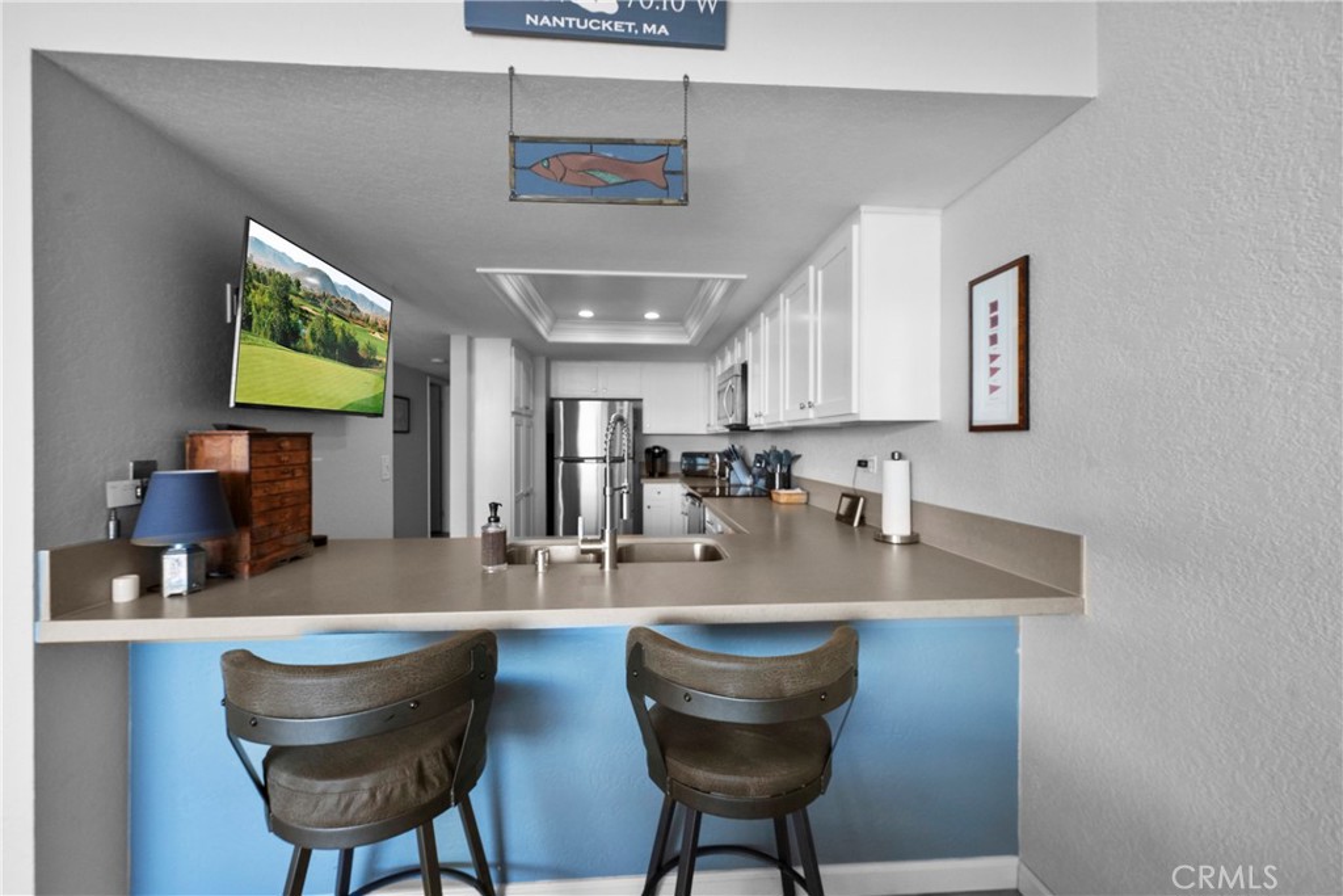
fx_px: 522
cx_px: 672
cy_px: 448
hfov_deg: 104.2
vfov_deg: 81.2
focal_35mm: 14
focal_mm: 14
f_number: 8
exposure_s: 1/125
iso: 1600
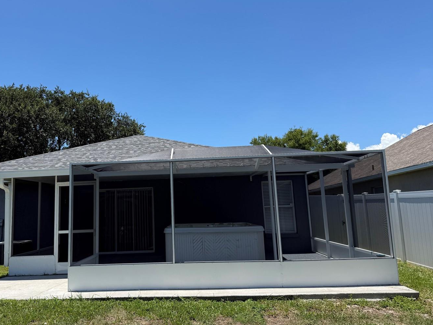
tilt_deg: +10.1
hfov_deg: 61.2
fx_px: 363
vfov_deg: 48.2
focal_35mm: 29
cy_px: 162
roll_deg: +2.7
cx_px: 174
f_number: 1.78
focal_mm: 6.76
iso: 80
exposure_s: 1/4167
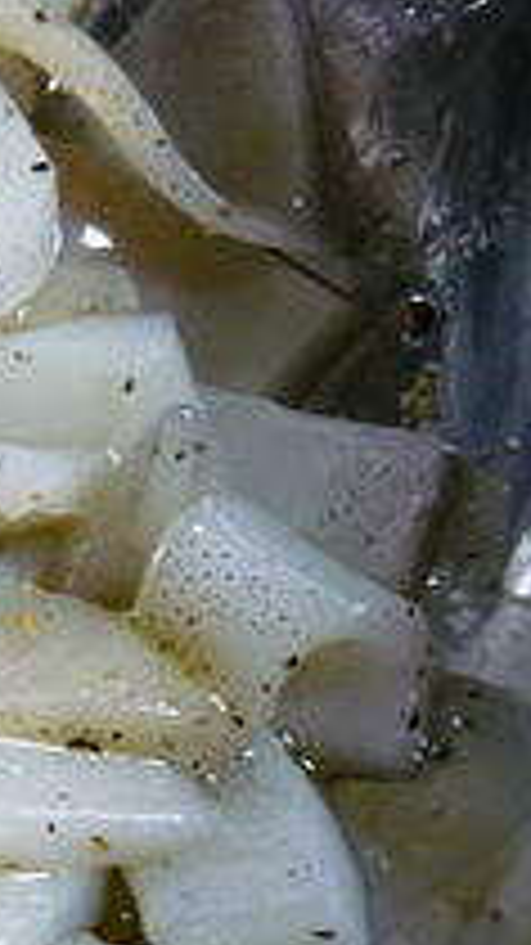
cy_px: 479
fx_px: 1804
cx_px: -315
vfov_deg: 29.4
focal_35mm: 72
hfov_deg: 15.2
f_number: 2.8
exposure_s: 1/30
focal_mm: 5.5
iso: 320
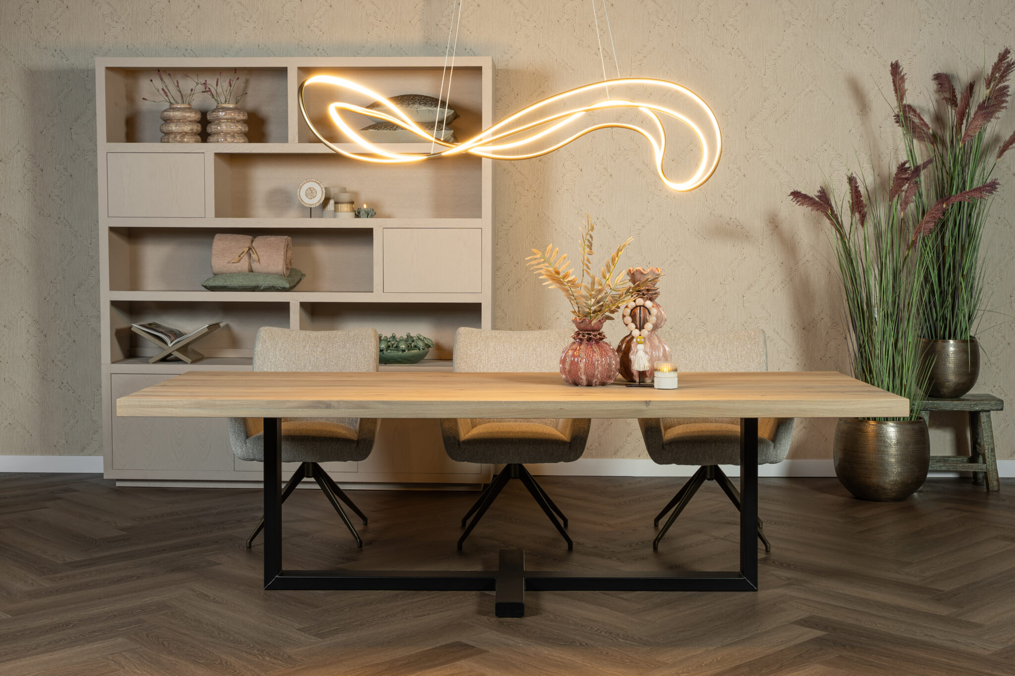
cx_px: 508
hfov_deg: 43.0
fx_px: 1288
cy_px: 338
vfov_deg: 29.4
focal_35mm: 46
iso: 100
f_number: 11
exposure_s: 1/1.25
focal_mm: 45.7
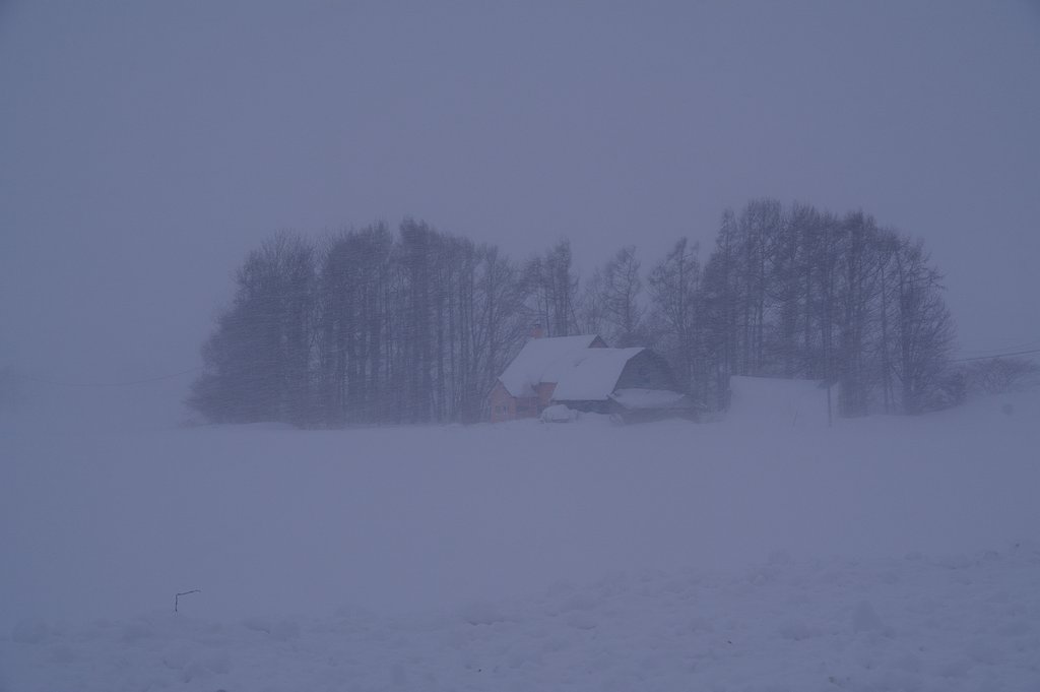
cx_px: 520
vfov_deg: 15.2
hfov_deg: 22.6
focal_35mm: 90
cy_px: 346
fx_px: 2598
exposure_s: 1/100
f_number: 10
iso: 400
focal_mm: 60
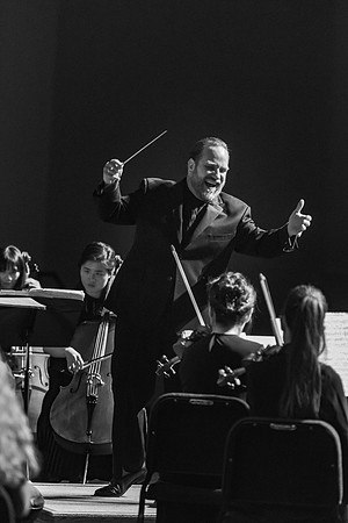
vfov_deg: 10.5
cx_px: 174
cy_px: 262
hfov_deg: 7.0
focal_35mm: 195
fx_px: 2827
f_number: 4
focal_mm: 195
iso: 5000
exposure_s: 1/250
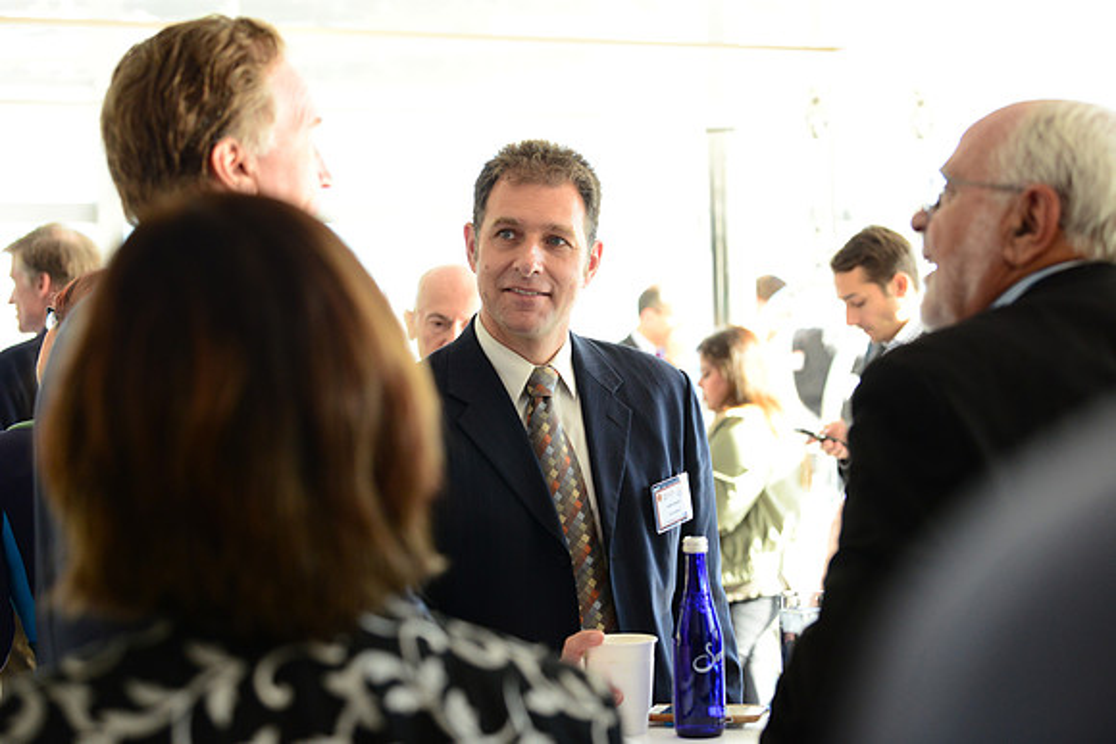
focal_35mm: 70
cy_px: 372
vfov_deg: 19.5
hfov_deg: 28.8
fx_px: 2170
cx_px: 558
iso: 1600
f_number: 4
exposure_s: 1/400
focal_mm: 70
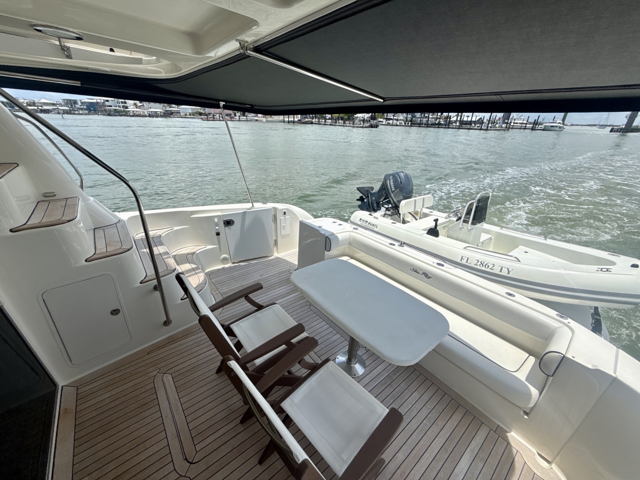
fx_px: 259
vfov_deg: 85.7
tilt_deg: -18.7
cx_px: 320
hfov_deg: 102.1
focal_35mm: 14
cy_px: 240
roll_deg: -1.9
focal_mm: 2.22
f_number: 2.2
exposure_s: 1/3663
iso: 50
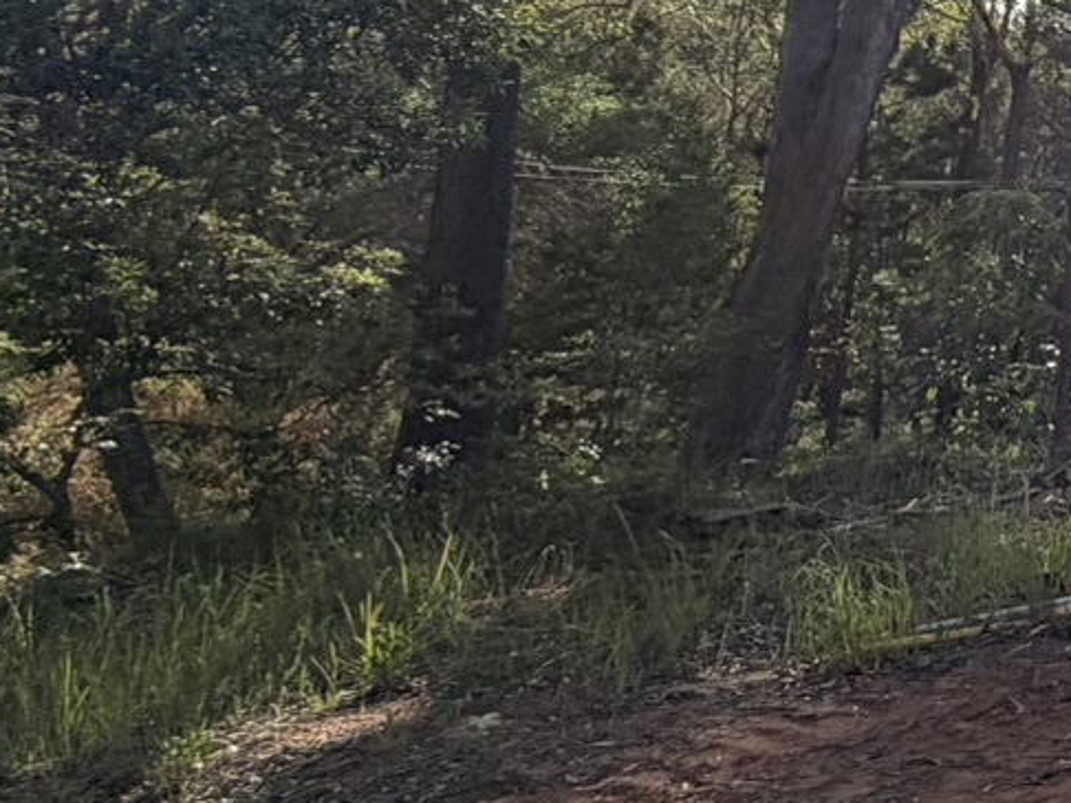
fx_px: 1825
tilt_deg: +8.9
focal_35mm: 59
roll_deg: -1.1
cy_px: -20
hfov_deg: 20.1
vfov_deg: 23.6
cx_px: 2052
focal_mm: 2.22
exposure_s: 1/770
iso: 40
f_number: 2.2
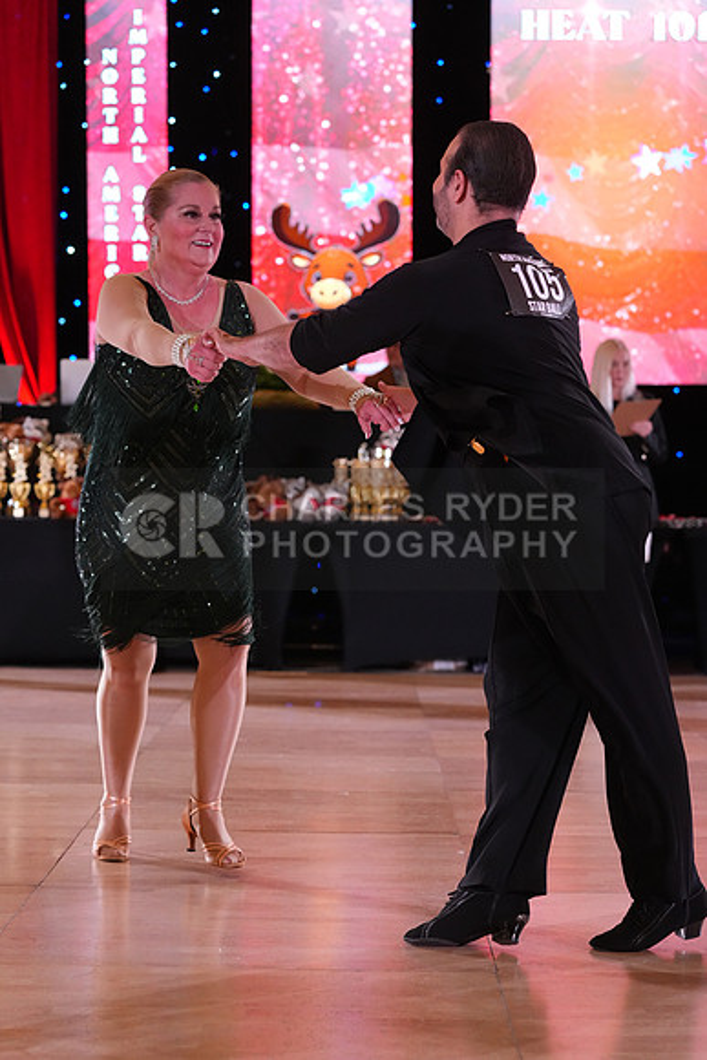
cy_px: 530
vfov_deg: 23.6
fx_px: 2532
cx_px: 354
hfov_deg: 15.9
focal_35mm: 86
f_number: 4.5
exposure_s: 1/250
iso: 3200
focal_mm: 86
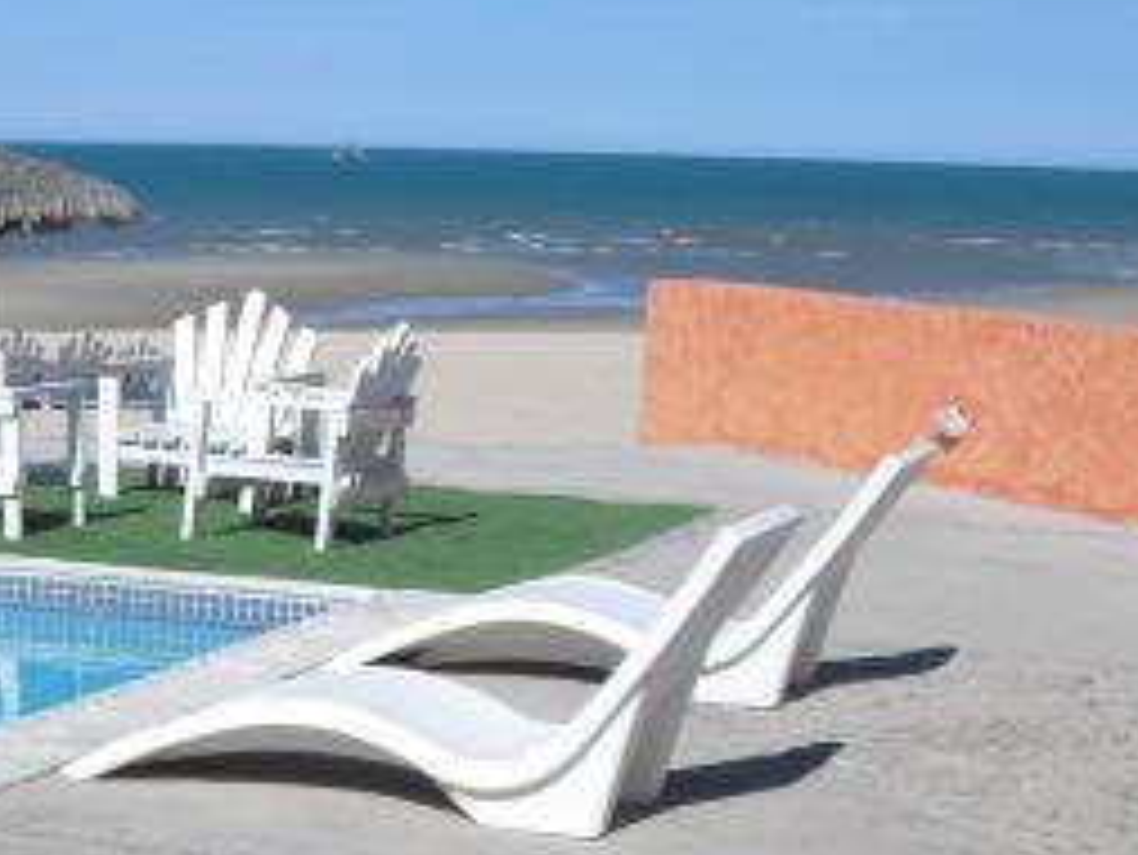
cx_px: -99
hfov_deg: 20.6
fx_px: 2993
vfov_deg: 16.0
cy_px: 792
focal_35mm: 91
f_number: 7.8
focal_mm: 6.3
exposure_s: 1/200
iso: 64
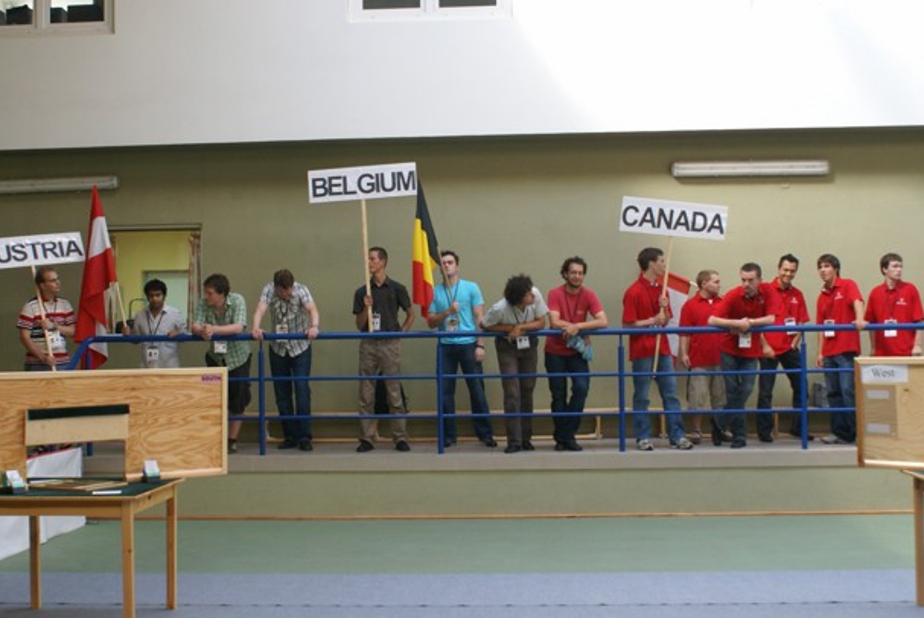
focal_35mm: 45
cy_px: 332
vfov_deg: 29.9
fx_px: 1156
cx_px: 449
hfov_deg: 43.6
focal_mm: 26
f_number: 5.6
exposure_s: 1/40
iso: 400
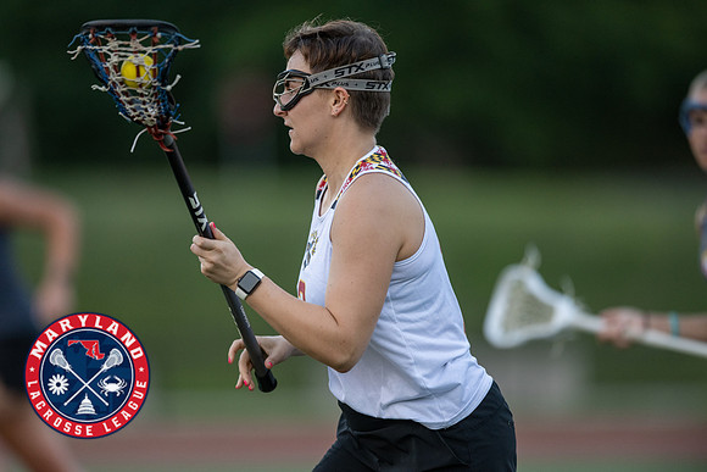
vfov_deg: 3.4
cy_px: 236
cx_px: 354
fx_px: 7857
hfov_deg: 5.2
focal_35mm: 400
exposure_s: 1/1250
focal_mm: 400
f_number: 2.8
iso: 1600
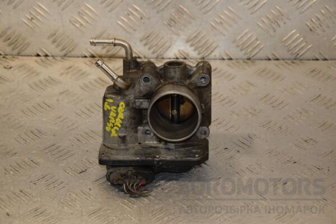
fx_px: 980
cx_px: 168
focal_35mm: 105
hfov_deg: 19.5
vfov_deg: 13.0
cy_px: 112
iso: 800
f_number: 7.1
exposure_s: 1/200
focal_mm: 70
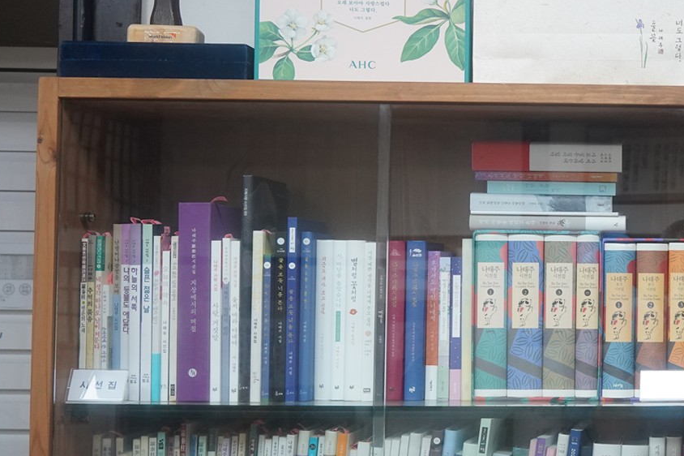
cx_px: 798
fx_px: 1576
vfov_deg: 16.4
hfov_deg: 22.7
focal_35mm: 83
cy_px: 200
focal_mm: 35
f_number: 6.3
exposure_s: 1/80
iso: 1600
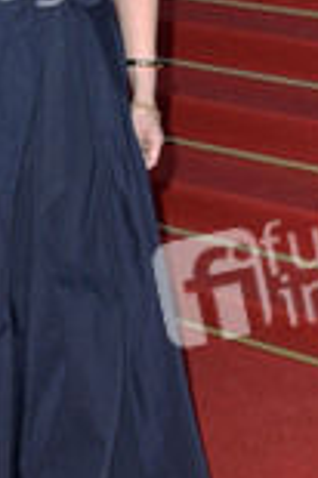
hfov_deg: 10.5
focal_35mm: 129
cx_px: 31
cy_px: 120
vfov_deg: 15.8
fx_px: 1713
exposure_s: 1/250
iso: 1250
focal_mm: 50
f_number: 5.6
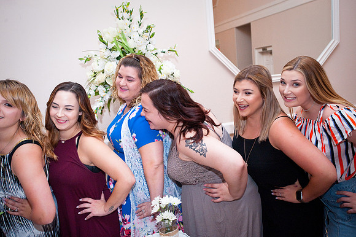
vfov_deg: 37.8
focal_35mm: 35
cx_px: 178
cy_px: 118
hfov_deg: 54.5
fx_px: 346
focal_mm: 35
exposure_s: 1/160
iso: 3200
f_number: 5.6
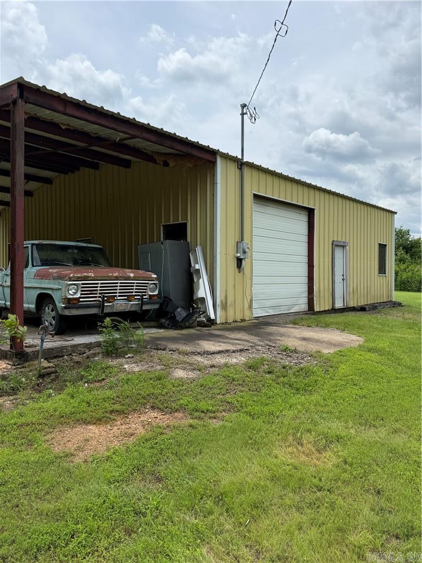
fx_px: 390
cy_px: 282
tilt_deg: -1.1
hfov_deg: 56.8
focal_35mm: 24
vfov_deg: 71.6
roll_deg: -0.1
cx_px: 211
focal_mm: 6.76
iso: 80
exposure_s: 1/5319
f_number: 1.78
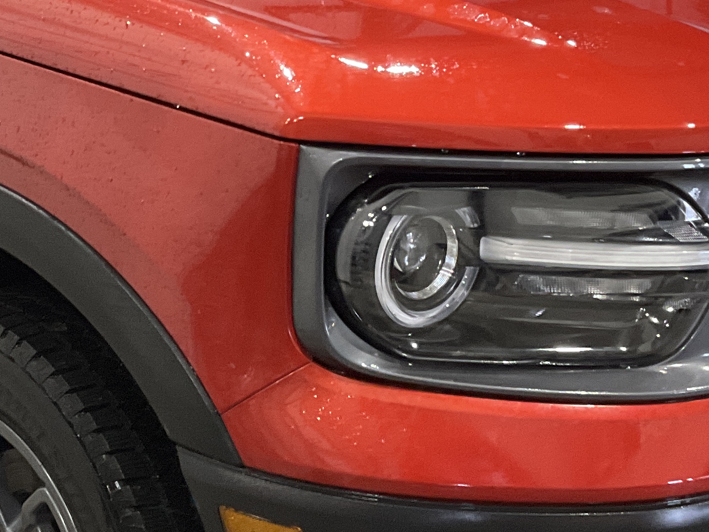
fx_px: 1782
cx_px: 229
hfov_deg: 22.4
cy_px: 146
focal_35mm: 87
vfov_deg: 16.9
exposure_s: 1/60
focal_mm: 3
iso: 125
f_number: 1.8
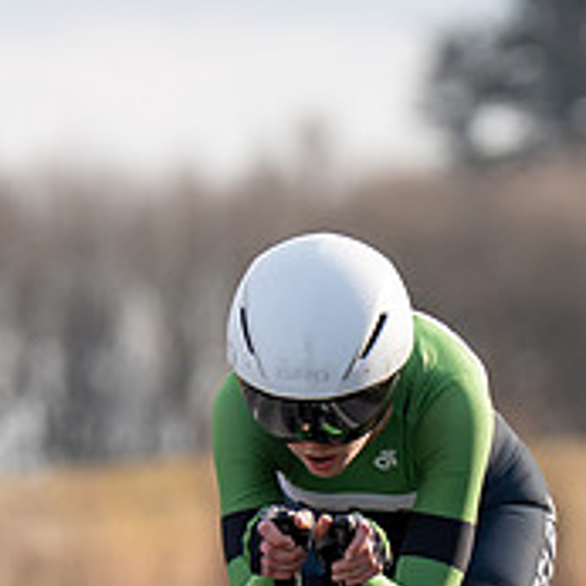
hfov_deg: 1.8
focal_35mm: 985
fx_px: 18865
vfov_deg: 1.8
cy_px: 516
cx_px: 532
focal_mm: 200
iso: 125
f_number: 4
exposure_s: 1/800
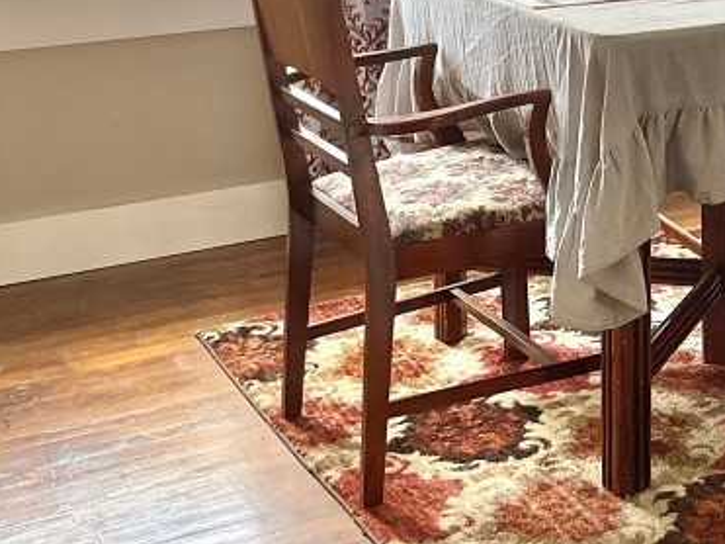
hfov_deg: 23.3
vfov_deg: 17.7
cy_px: -76
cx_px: 745
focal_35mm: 80
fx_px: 1675
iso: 64
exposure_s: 1/122
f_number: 1.8
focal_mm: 3
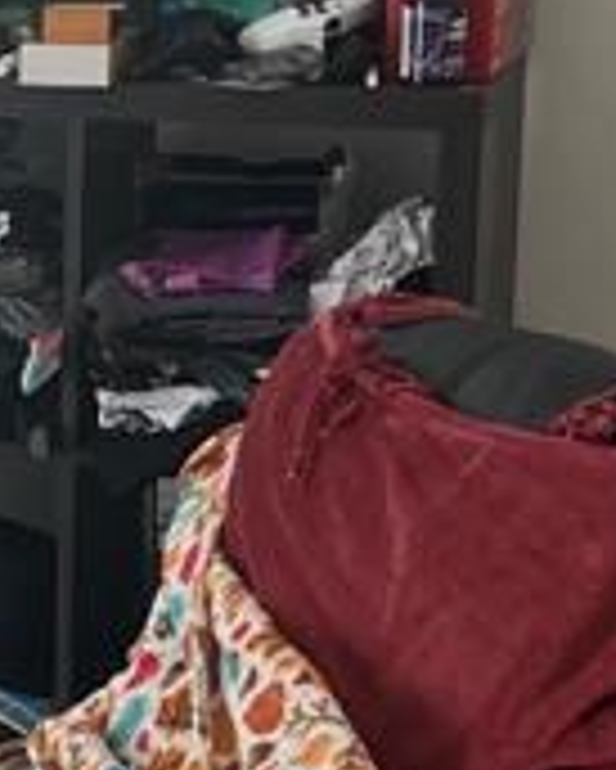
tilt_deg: -12.1
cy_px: 405
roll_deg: +1.8
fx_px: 3461
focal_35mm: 152
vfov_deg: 12.7
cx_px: -692
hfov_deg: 9.4
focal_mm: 5.7
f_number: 1.5
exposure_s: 1/60
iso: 80
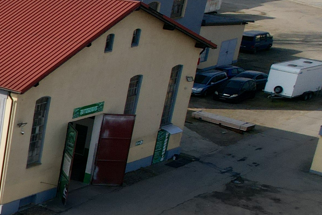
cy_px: 224
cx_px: -373
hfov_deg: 15.1
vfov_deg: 13.2
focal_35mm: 102
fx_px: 912
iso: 110
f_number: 2.8
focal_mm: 8.38
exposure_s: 1/640
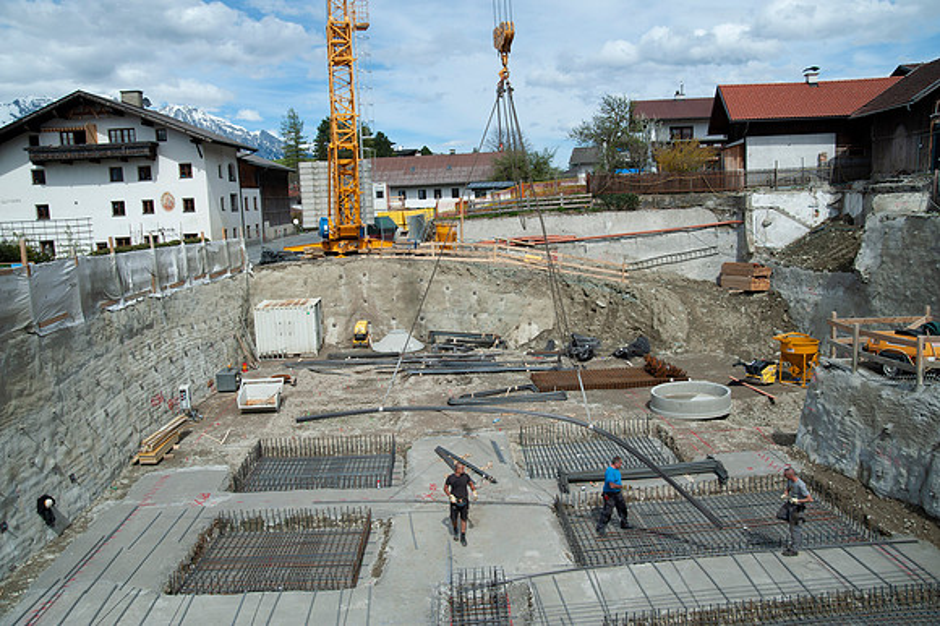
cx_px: 470
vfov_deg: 46.4
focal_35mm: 28
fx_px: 731
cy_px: 313
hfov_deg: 65.5
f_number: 8
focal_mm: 28
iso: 200
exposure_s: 1/1000
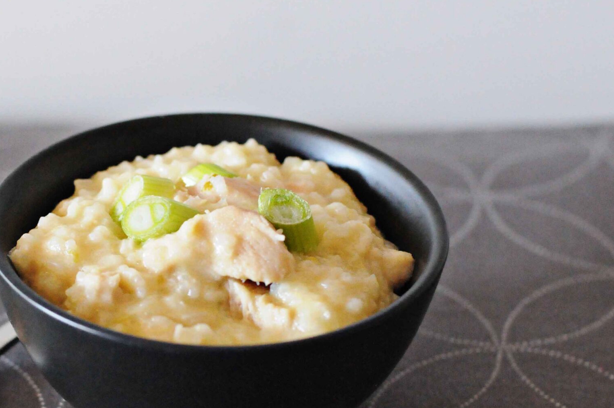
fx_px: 2163
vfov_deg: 10.8
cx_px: 108
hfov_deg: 16.0
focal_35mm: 127
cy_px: 243
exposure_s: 1/160
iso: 3200
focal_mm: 50
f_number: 3.5
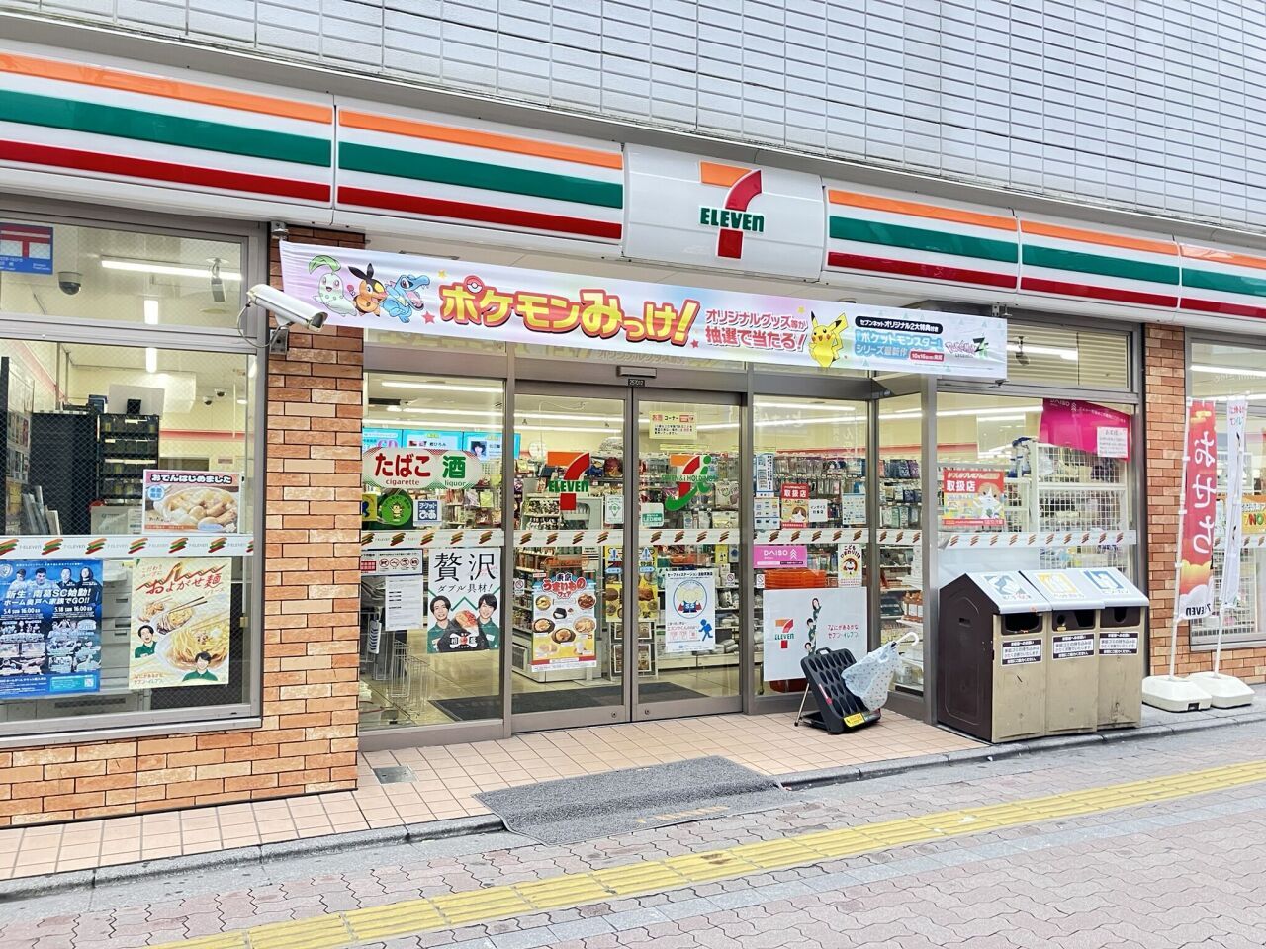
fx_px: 1024
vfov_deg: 49.7
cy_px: 474
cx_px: 633
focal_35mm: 28
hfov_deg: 63.4
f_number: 1.8
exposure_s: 1/50
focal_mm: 3.99
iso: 100
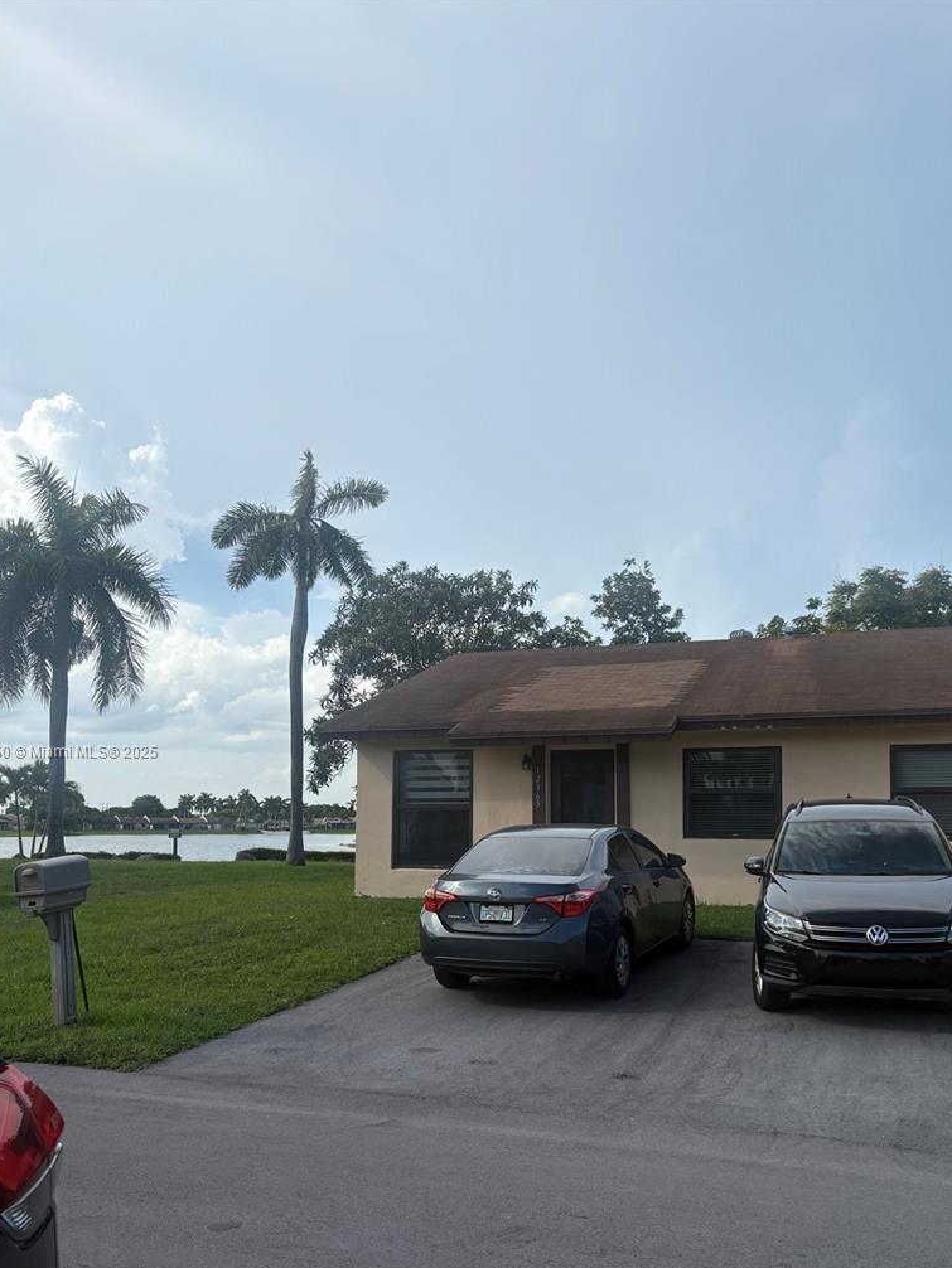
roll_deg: -0.8
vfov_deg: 57.9
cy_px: 752
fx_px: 1136
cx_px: 493
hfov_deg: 45.5
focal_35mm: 31
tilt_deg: +3.6
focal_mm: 5.96
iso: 50
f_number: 1.6
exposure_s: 1/3125
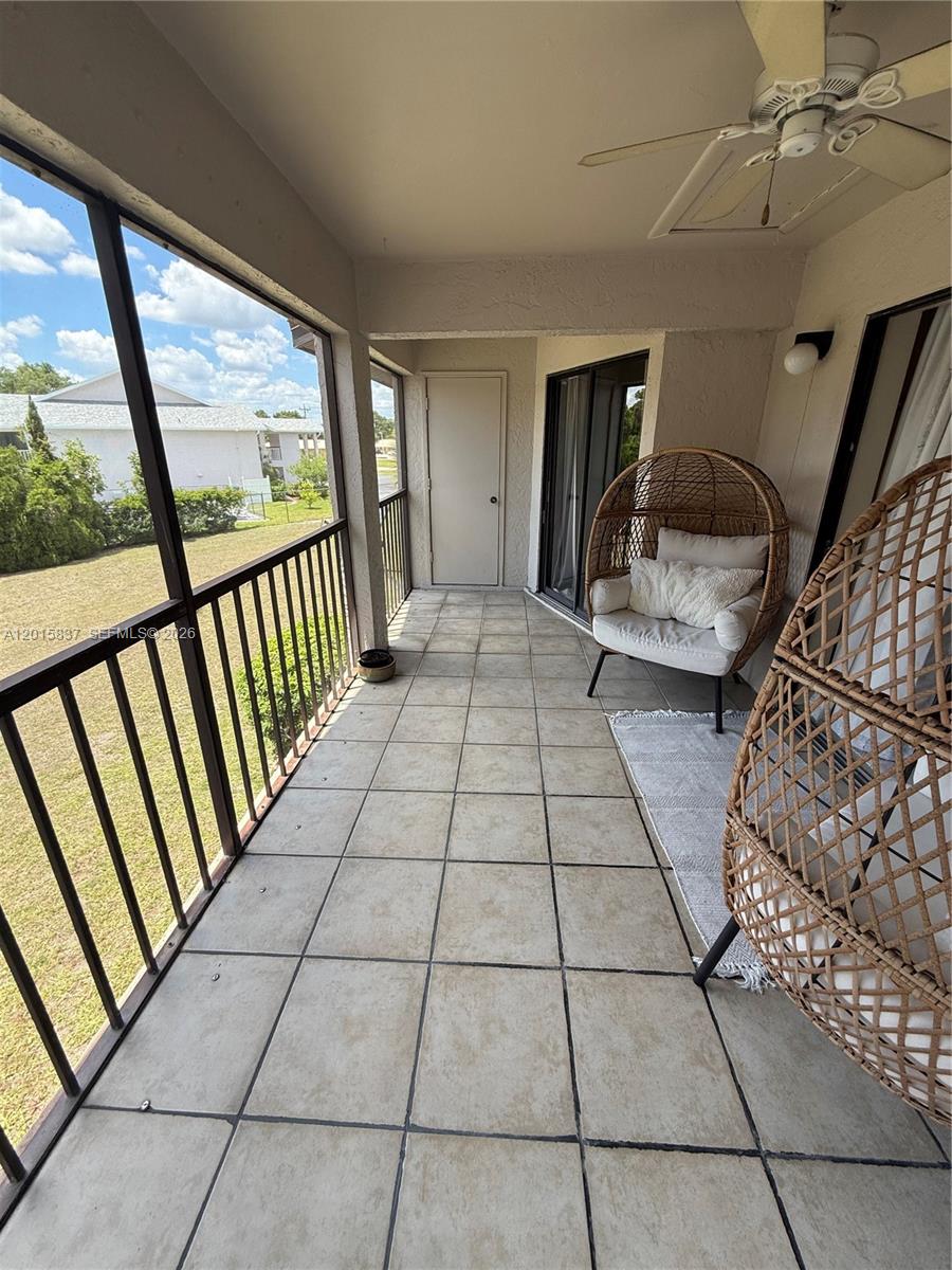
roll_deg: -0.1
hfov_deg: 85.7
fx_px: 513
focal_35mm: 14
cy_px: 635
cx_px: 476
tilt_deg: -20.0
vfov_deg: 102.1
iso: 64
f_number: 2.2
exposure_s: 1/353
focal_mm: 2.22
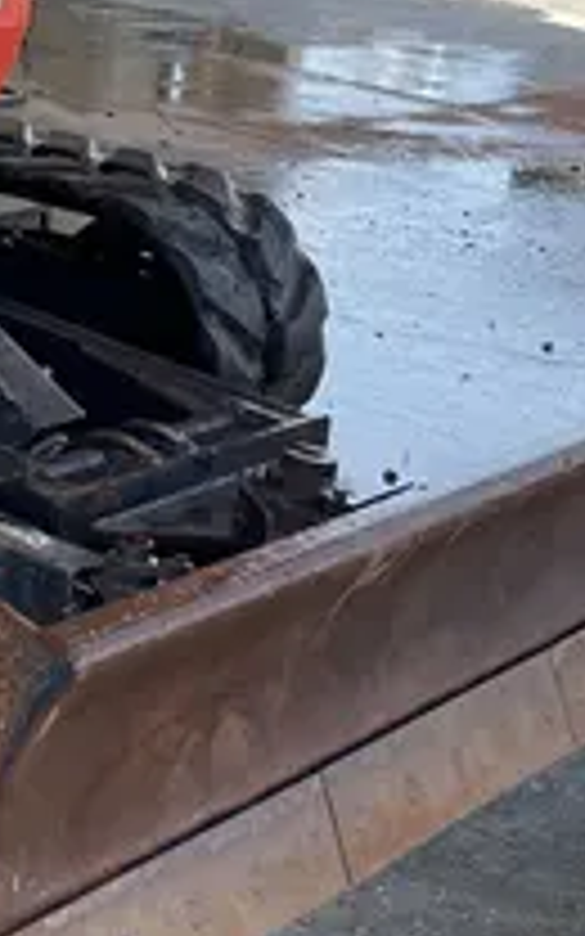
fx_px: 2474
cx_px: -333
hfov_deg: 12.7
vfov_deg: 20.6
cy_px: -52
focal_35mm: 97
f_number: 1.6
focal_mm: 4.2
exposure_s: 1/600
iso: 50
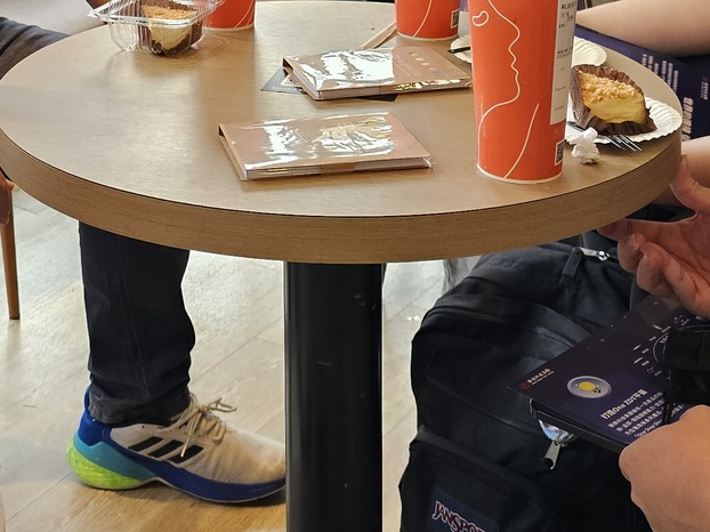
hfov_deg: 27.3
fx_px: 1456
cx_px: 240
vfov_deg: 19.1
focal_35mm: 71
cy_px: -161
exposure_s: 1/180
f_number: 1.7
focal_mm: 6.3
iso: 125
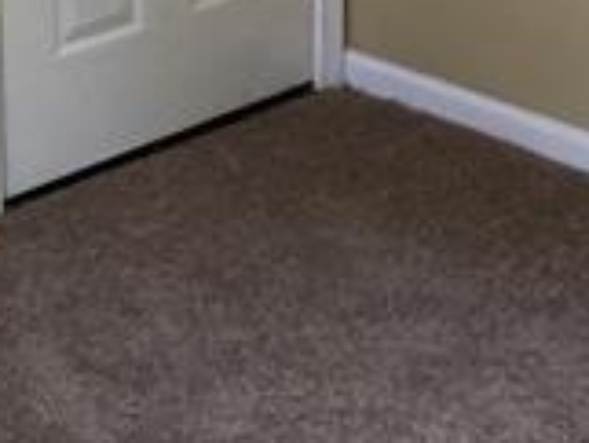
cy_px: -366
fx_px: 1958
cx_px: -51
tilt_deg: -9.2
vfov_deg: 11.9
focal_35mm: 115
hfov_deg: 16.6
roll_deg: +0.9
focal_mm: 4.15
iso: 80
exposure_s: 1/30
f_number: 2.2
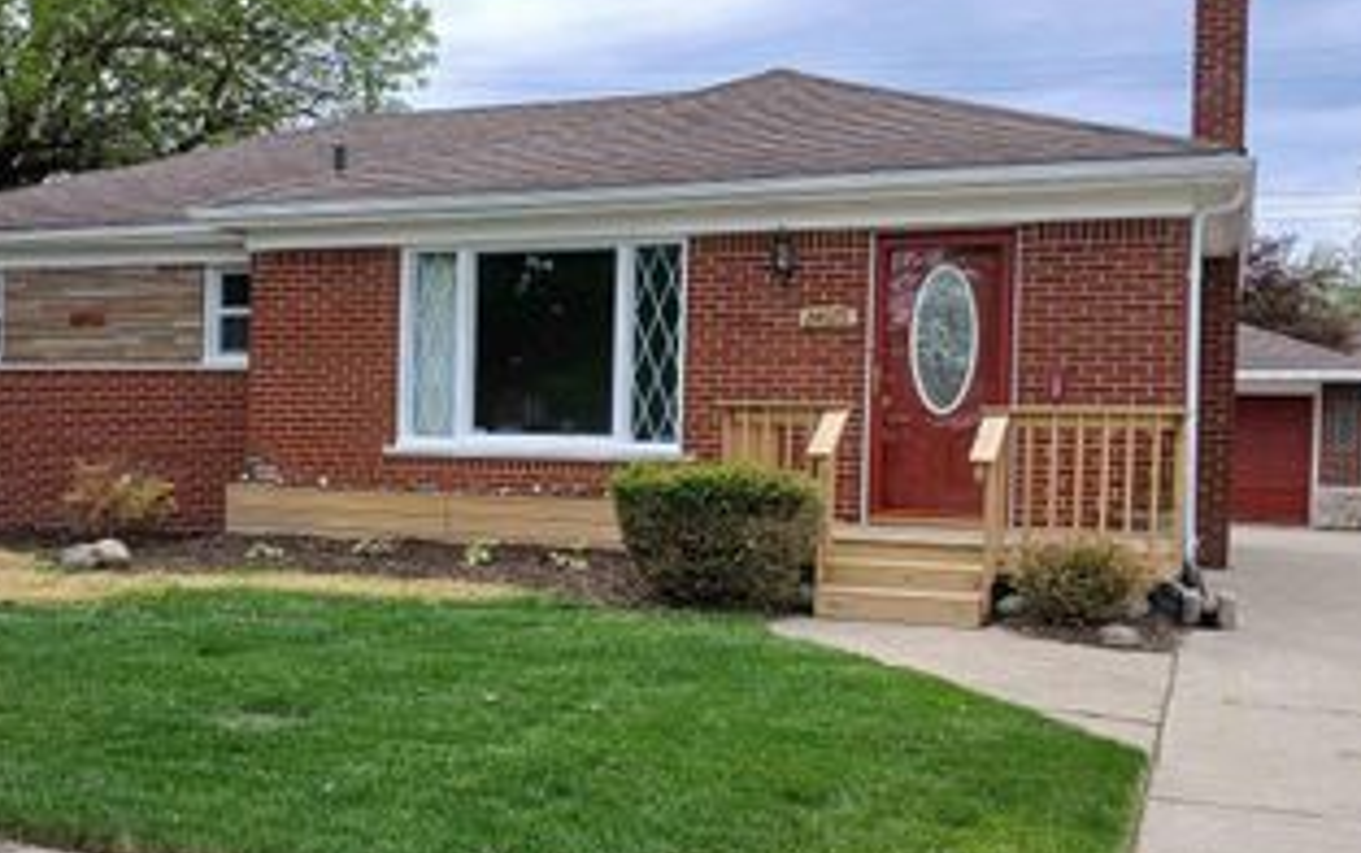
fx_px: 1633
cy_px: 477
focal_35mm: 44
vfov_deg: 29.2
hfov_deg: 44.4
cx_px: 426
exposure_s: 1/470
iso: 20
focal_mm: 3.98
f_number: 1.8
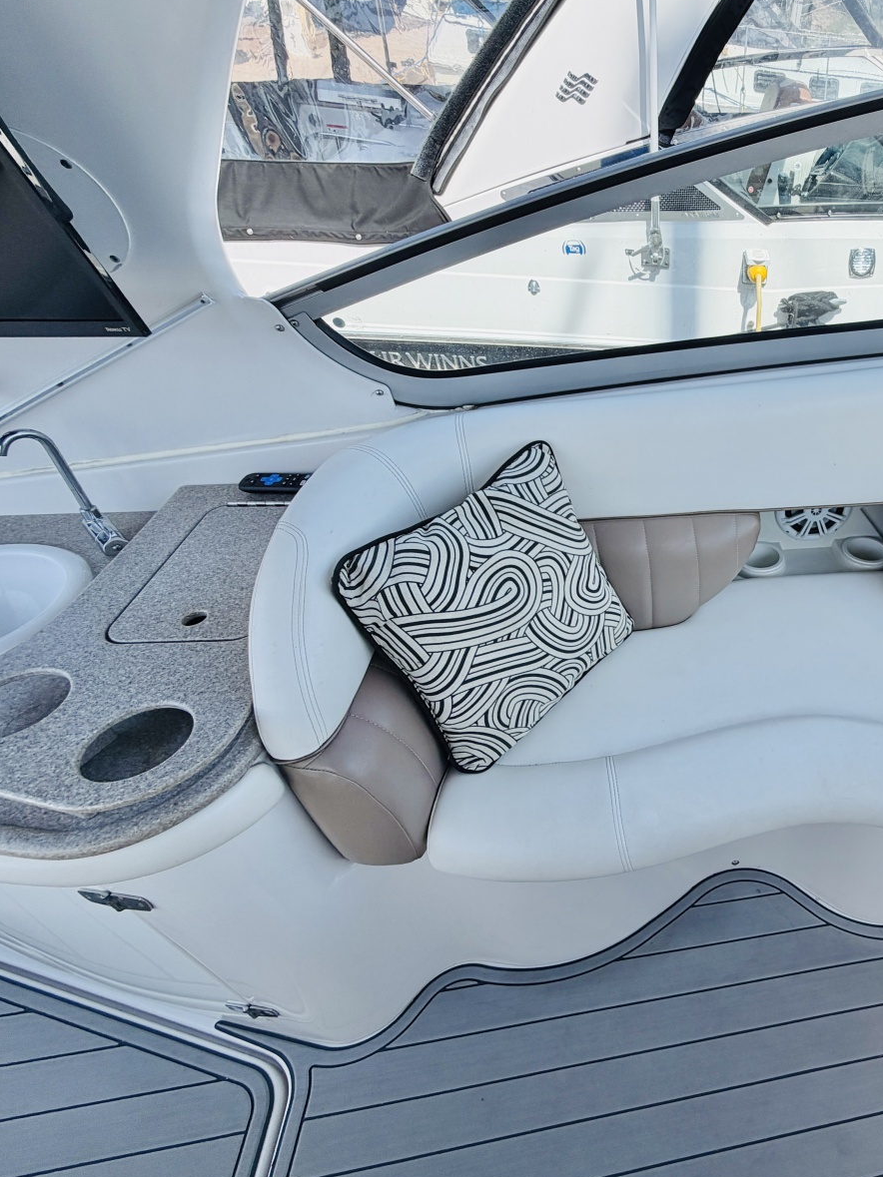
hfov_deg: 60.1
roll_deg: -9.1
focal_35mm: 19
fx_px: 646
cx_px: 765
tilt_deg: -40.4
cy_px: 584
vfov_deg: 84.7
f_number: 2.2
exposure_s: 1/770
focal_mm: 2.22
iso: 25
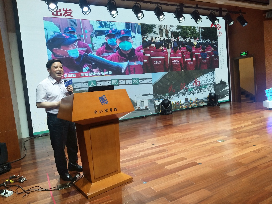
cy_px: 102
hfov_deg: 67.3
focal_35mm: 26
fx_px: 204
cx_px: 136
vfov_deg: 53.1
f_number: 2
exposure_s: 1/50
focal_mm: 3.88
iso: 160
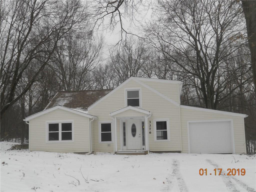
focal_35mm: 46
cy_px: 96
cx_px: 128
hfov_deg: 41.2
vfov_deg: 31.5
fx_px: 340
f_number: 4.3
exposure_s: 1/160
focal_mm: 8.2
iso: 80
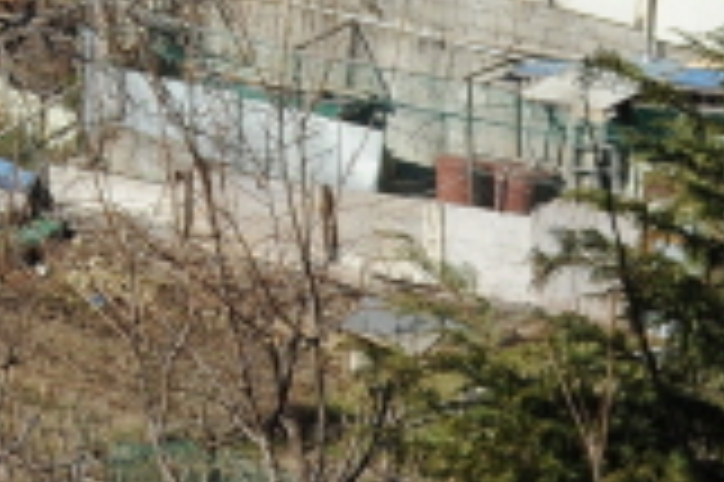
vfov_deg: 8.1
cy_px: -541
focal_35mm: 159
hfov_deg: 11.3
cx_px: -868
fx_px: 3194
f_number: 16
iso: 1250
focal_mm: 32
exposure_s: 1/800
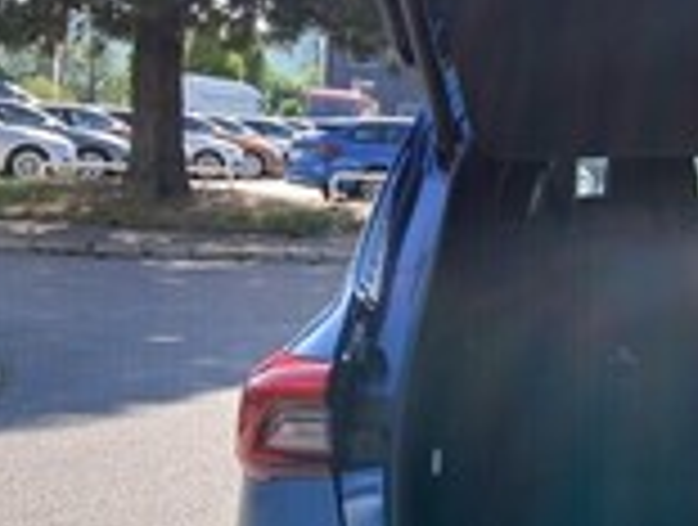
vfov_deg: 16.1
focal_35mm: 92
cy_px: 263
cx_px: 874
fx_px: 1859
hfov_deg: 19.8
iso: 20
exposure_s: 1/206
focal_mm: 3.98
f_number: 1.8
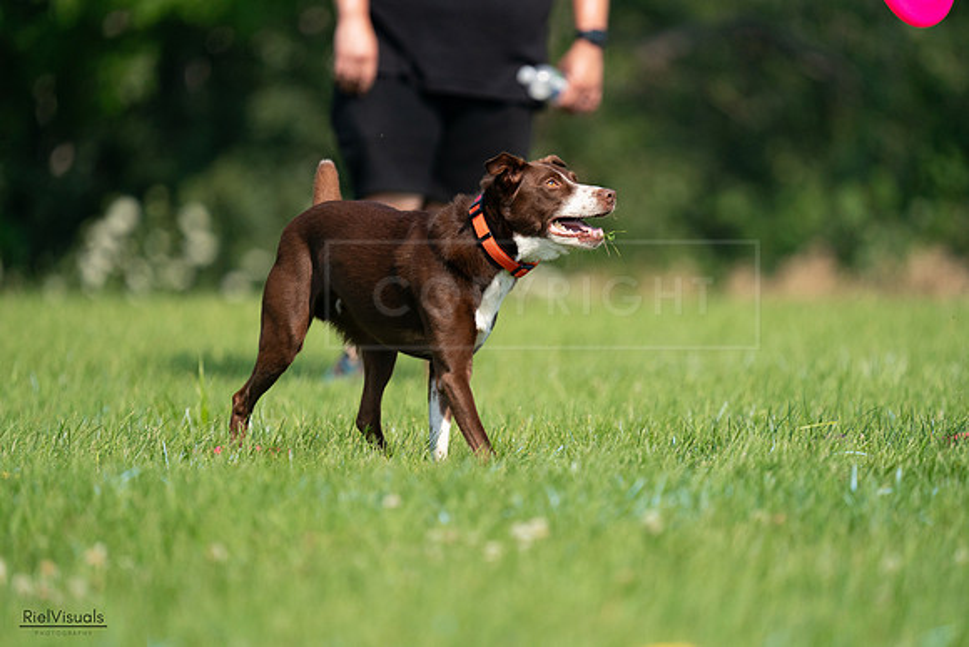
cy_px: 324
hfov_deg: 3.4
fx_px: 16153
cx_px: 484
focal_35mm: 600
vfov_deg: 2.3
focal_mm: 600
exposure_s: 1/4000
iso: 1250
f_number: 6.3
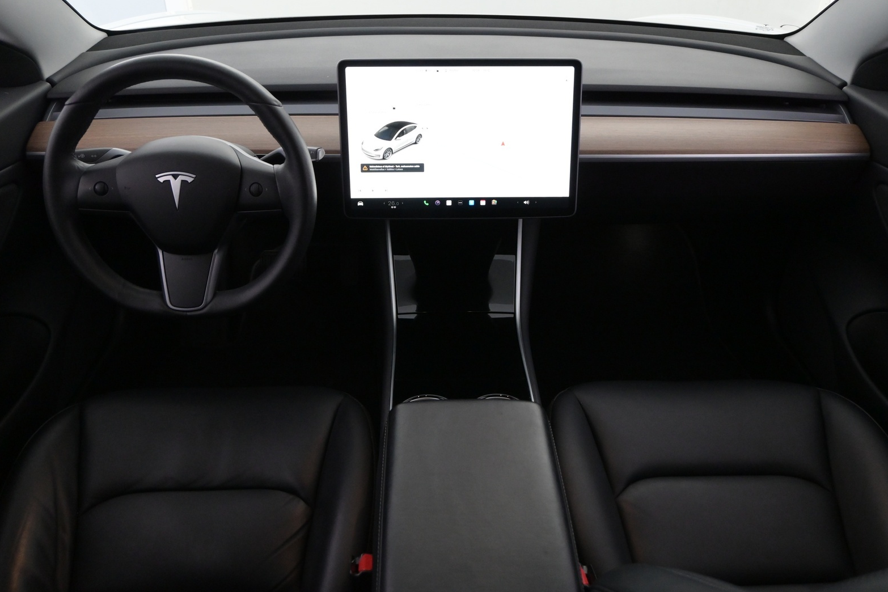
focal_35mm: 30
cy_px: 293
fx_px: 746
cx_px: 453
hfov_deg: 61.5
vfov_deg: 43.3
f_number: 4.5
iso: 2500
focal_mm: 19.5
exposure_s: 1/80
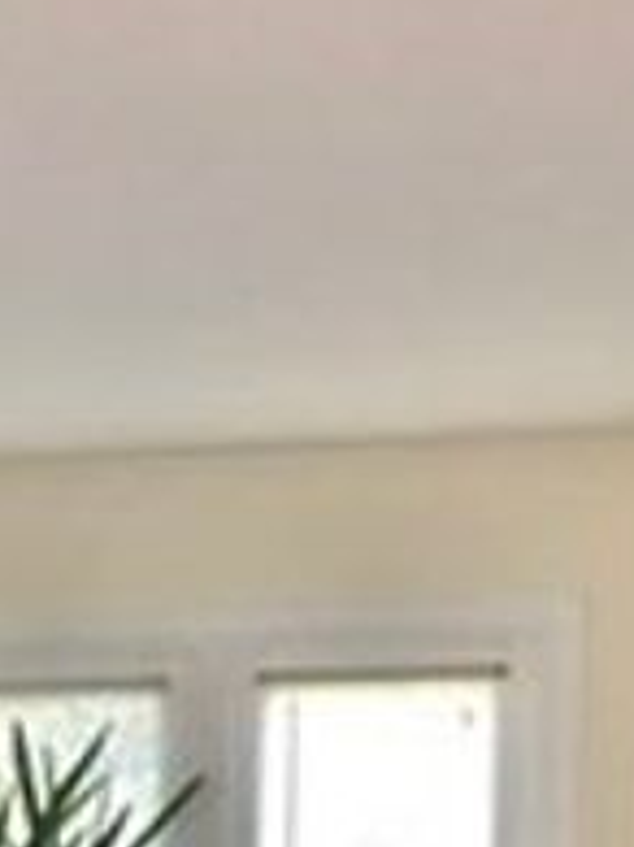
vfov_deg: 18.2
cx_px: -109
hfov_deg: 14.9
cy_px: 1266
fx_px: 2347
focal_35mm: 96
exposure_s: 1/24
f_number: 1.8
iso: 40
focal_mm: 3.99
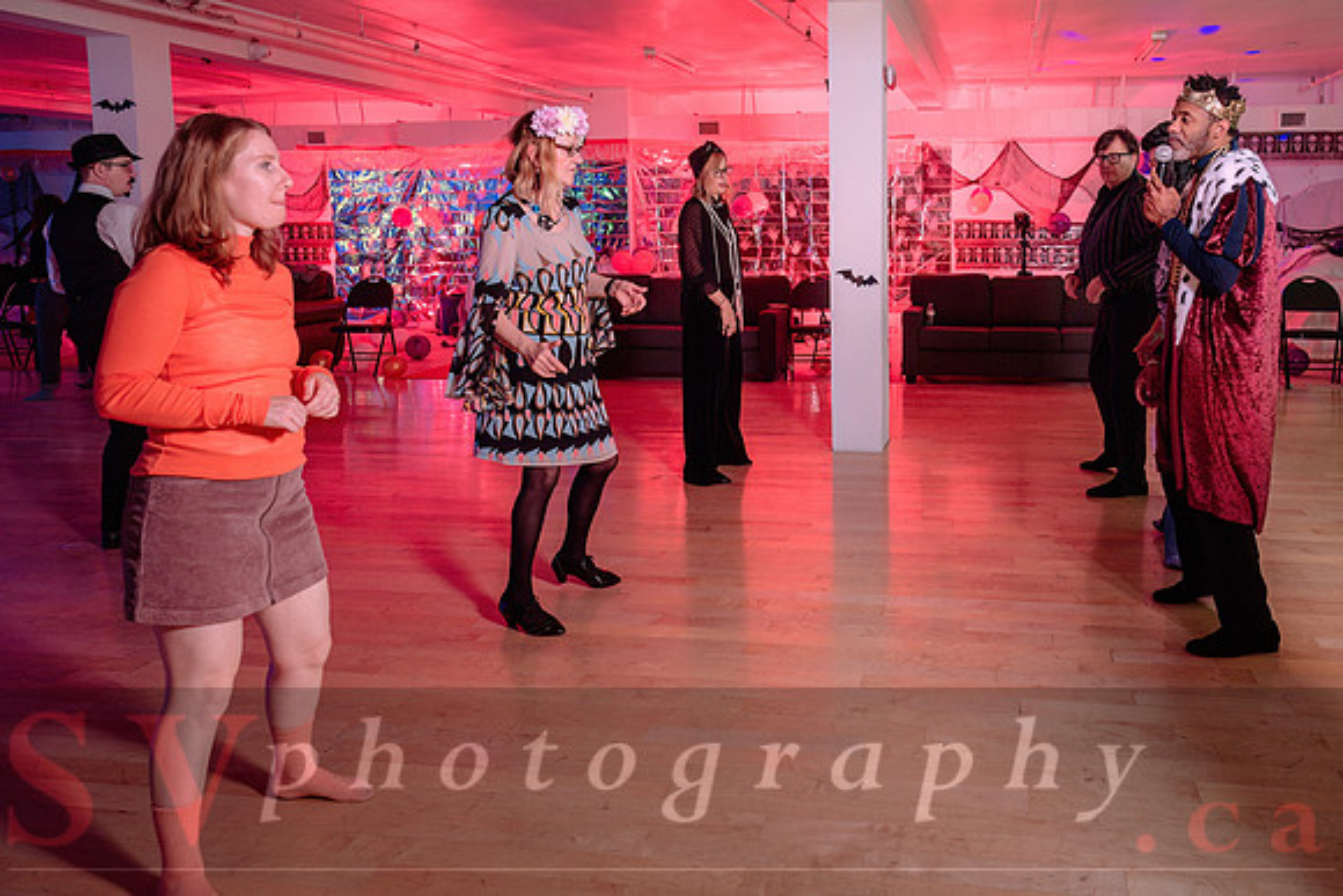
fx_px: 1099
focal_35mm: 29
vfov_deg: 44.1
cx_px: 824
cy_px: 346
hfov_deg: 62.1
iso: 800
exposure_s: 1/100
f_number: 3.5
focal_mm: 24
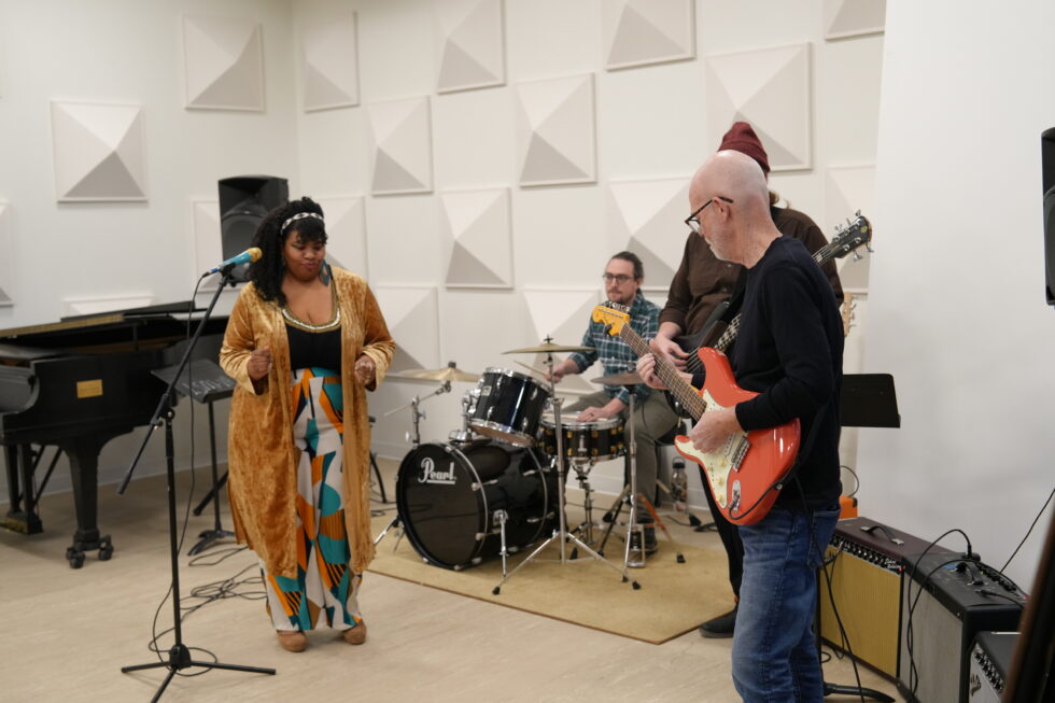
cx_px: 528
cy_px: 352
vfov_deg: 31.2
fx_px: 1260
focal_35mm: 43
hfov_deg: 45.4
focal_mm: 43
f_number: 4
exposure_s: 1/160
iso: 1250
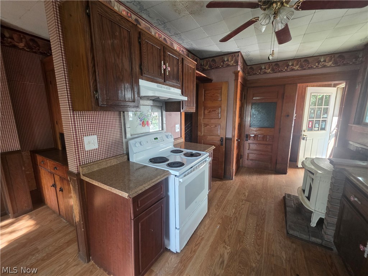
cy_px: 138
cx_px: 184
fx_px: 138
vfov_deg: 89.9
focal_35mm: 13
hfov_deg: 106.2
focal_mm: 2.2
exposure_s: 1/60
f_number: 1.9
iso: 400
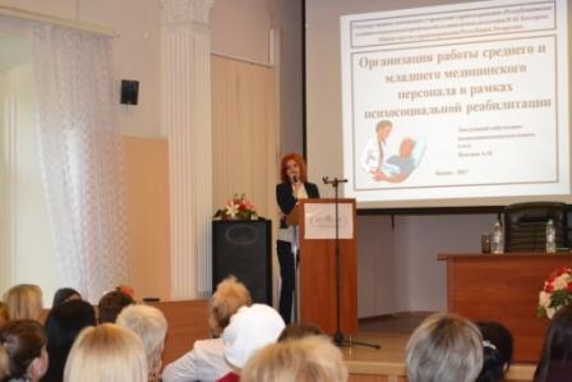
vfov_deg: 16.6
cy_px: 191
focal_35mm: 82
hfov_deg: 24.6
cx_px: 286
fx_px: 1311
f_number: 5.6
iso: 3200
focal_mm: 55
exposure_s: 1/60
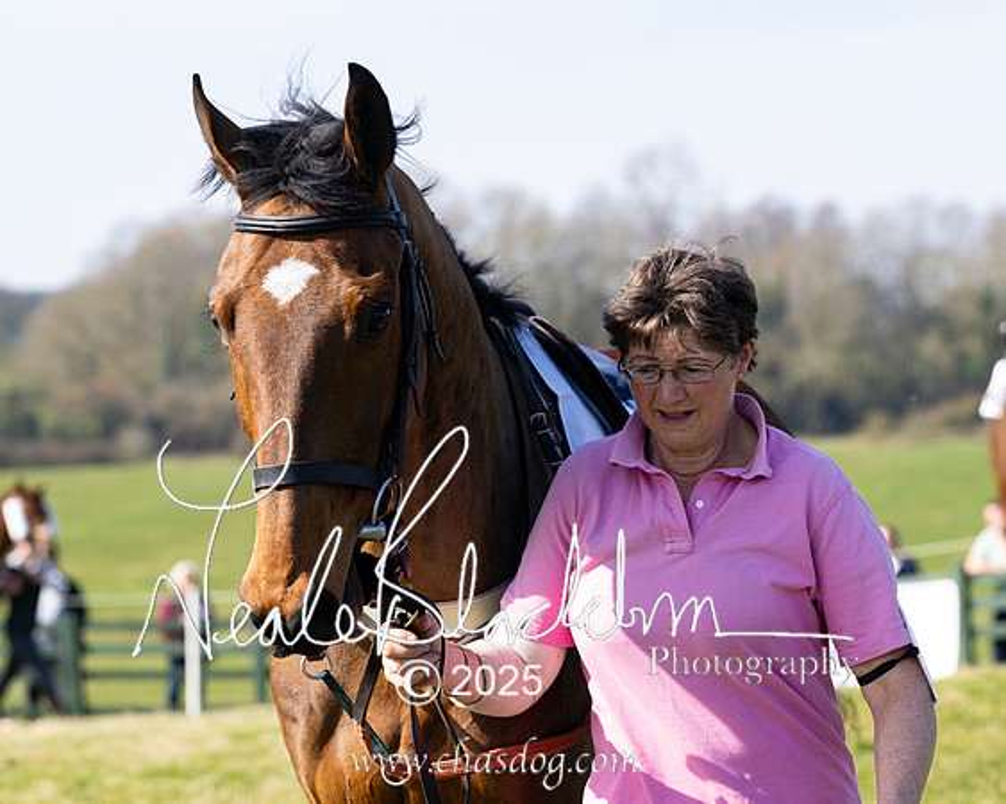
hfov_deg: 14.0
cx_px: 556
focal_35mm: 137
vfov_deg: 11.2
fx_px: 4092
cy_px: 333
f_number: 5
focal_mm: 103
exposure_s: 1/800
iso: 200
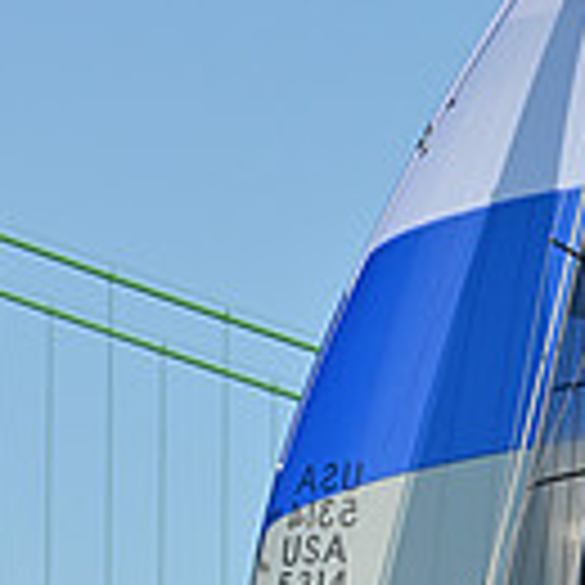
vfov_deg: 4.8
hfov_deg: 4.9
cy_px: 720
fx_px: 6902
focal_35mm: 361
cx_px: 461
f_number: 7.1
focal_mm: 95
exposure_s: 1/1600
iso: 320
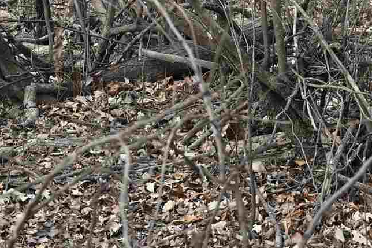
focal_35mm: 167
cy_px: -205
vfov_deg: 7.9
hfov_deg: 12.3
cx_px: 193
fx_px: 1725
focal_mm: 35
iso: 200
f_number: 5.6
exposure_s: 1/250
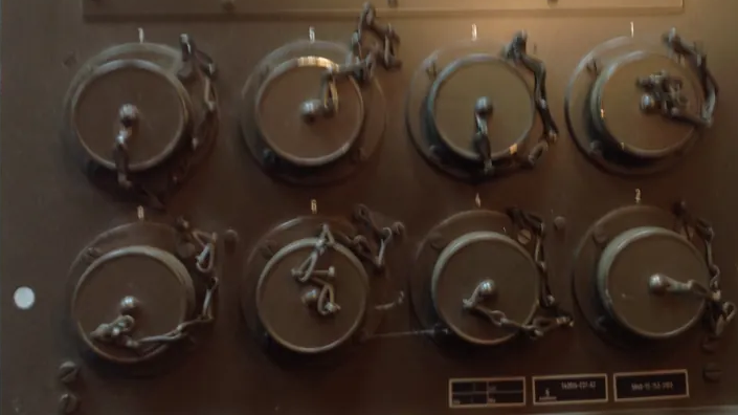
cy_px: 93
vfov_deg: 22.0
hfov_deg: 38.3
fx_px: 1056
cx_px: 446
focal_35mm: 54
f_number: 2.4
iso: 50
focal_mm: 4.28
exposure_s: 1/17
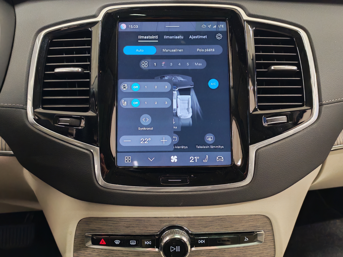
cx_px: 172
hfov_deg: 56.8
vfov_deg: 44.2
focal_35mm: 32
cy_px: 128
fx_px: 317
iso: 2150
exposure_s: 1/50
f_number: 1.9
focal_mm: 6.12
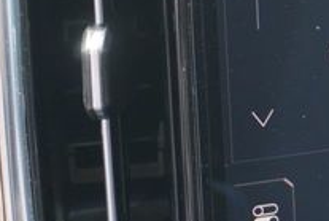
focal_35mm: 155
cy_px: -216
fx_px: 1424
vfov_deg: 8.4
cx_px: 463
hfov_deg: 12.6
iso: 250
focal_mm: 21
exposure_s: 1/60
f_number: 4
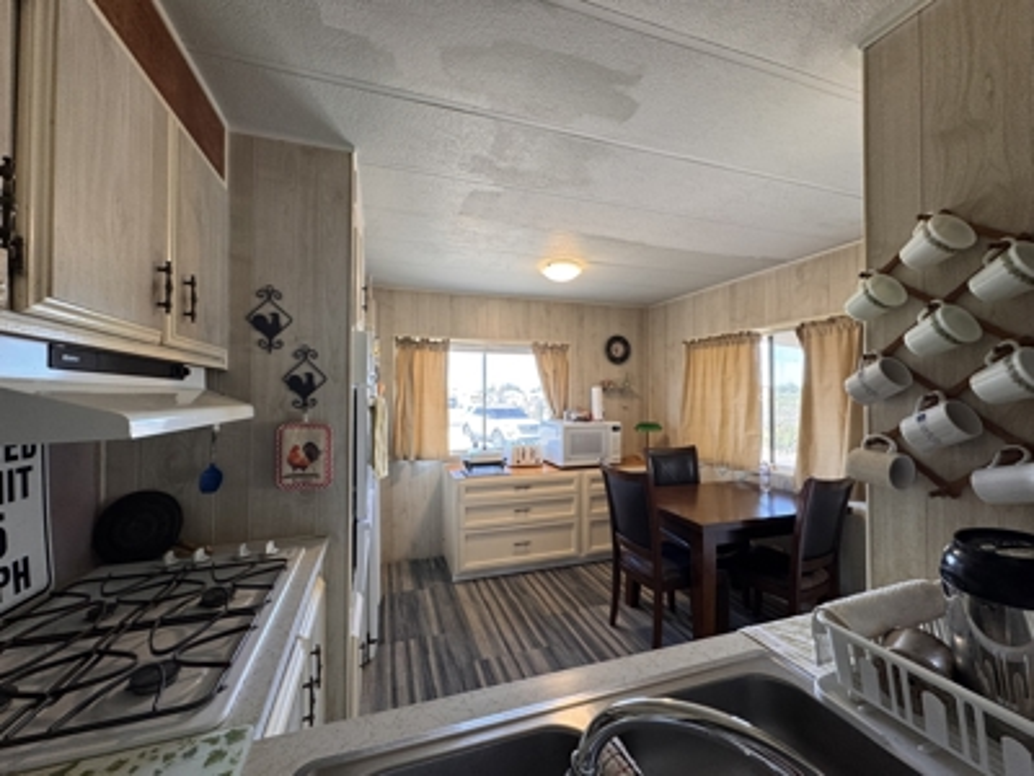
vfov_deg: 85.7
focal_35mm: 14
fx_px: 418
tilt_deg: +0.0
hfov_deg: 102.1
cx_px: 517
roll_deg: -0.5
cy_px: 388
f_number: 2.2
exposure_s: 1/120
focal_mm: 2.22
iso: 160
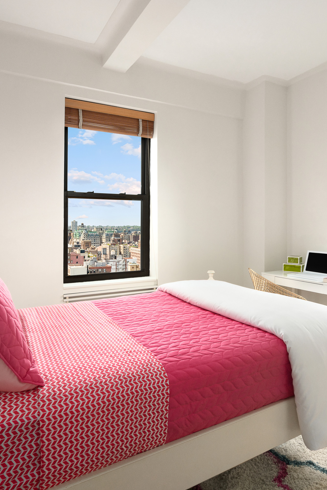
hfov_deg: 50.6
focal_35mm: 25
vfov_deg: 71.5
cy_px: 237
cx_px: 209
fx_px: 341
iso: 400
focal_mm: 16
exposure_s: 1/60
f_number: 11
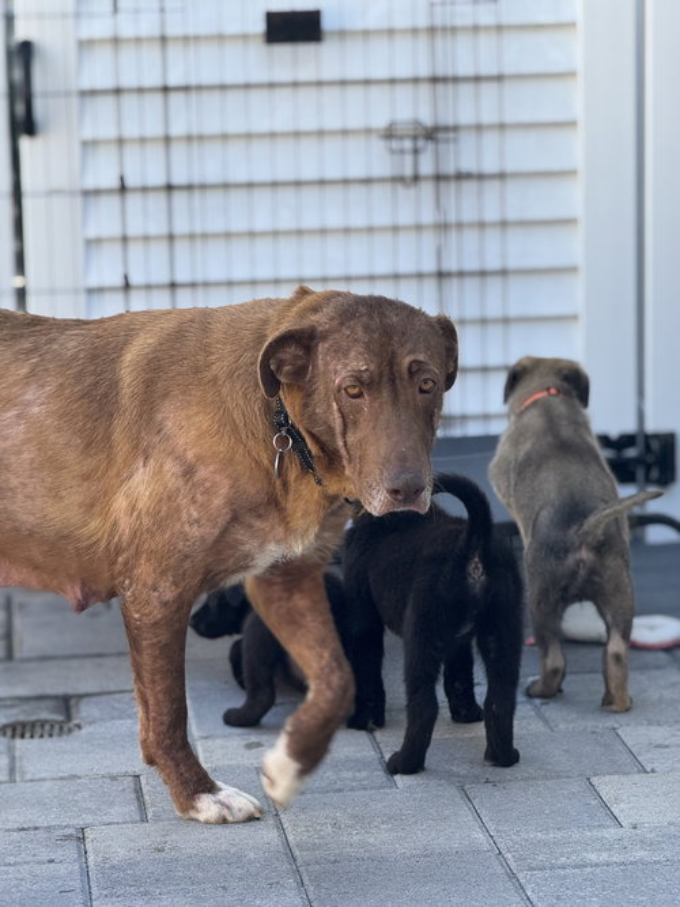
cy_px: 454
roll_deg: +0.7
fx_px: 3144
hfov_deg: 12.3
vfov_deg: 16.4
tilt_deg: -9.0
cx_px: 340
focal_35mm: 120
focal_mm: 15.66
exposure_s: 1/193
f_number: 2.8
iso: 50
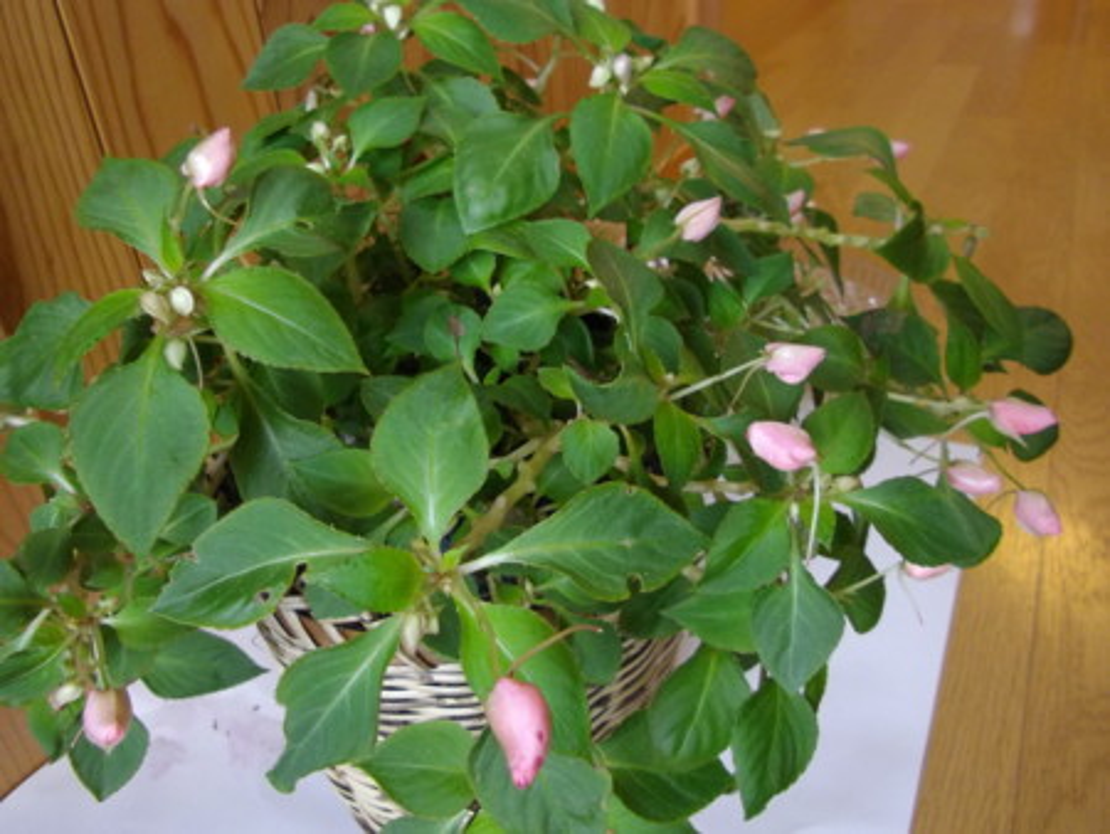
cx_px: 555
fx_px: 866
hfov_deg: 65.3
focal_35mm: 27
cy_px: 417
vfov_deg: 51.4
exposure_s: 1/50
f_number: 3.2
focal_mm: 4.9
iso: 254
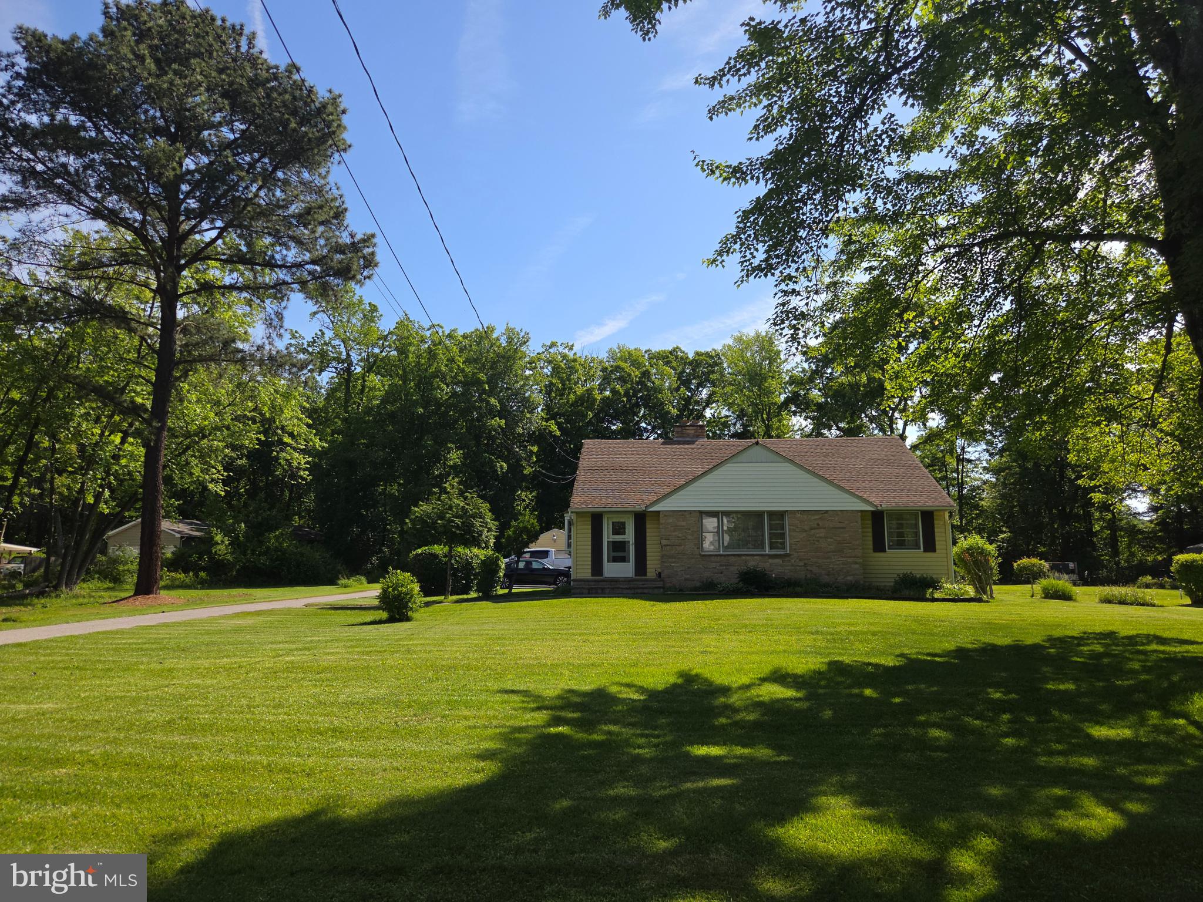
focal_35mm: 23
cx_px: 602
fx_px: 799
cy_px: 451
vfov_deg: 58.9
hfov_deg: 73.9
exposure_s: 1/1350
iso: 25
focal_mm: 5.4
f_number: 1.8
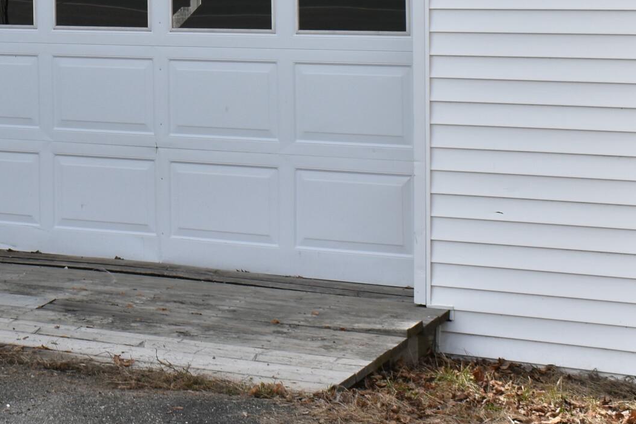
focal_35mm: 103
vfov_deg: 12.9
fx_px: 1819
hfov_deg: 19.3
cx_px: 16
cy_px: -114
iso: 125
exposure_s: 1/250
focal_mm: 24
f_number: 8
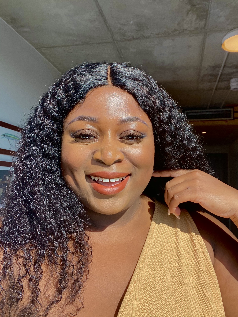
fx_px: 275
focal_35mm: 30
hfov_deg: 46.8
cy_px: 158
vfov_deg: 60.0
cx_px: 119
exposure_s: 1/224
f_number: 2.2
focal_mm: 2.71
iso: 25
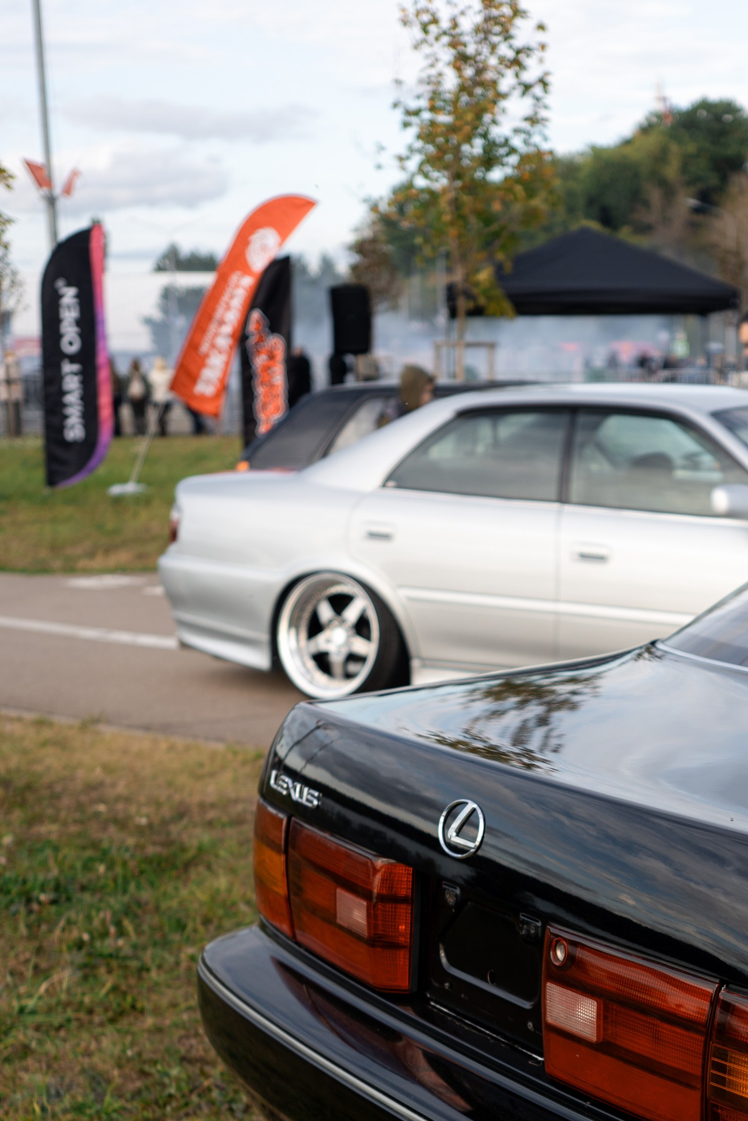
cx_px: 647
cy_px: 975
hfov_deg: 21.2
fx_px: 1963
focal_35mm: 63
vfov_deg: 30.7
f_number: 2.5
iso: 100
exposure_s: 1/640
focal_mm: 35
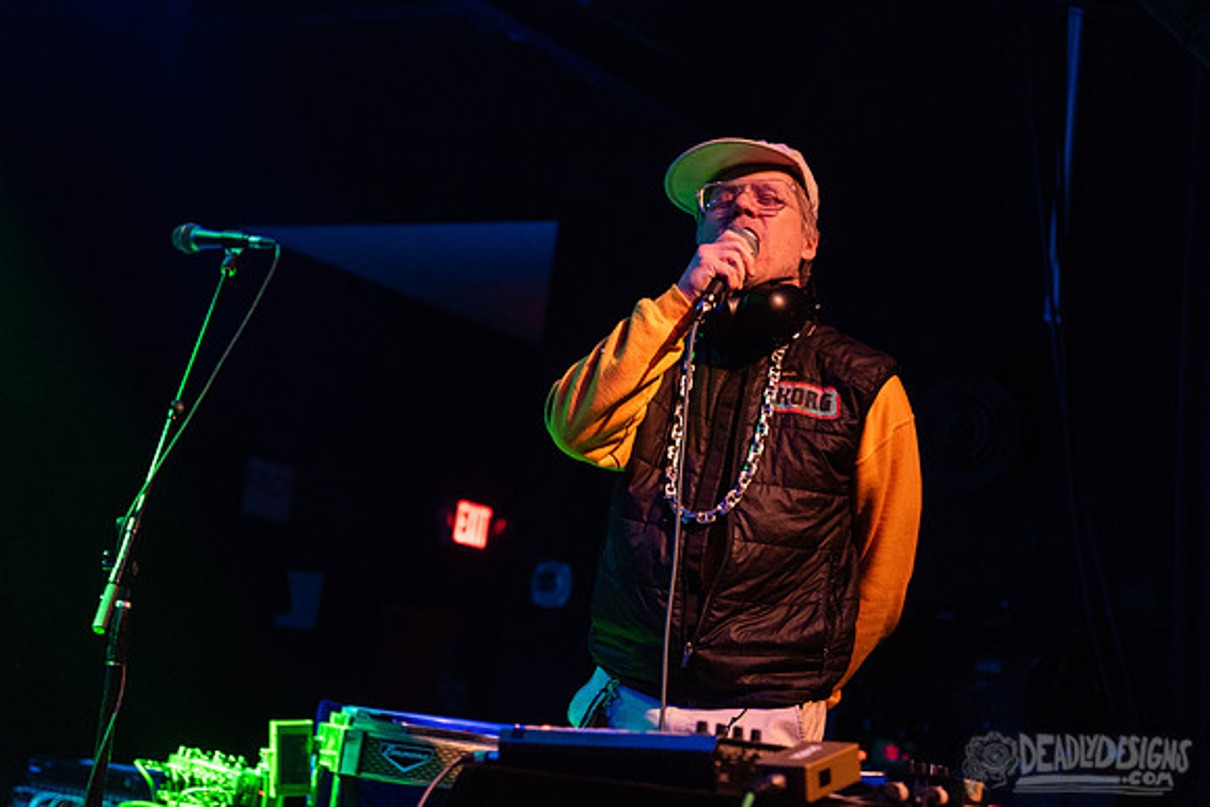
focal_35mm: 70
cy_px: 322
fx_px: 2343
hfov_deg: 29.0
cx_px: 605
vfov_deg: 19.5
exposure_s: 1/200
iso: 2500
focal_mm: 58
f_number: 3.2
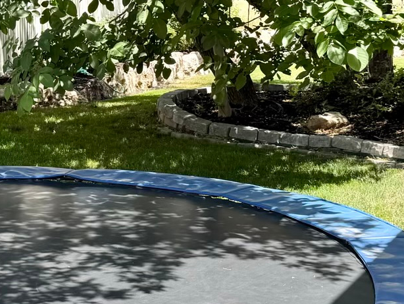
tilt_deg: -6.3
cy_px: 113
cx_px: 113
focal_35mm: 75
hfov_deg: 25.7
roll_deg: +0.1
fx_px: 876
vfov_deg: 19.6
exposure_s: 1/955
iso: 80
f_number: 1.78
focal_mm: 6.76
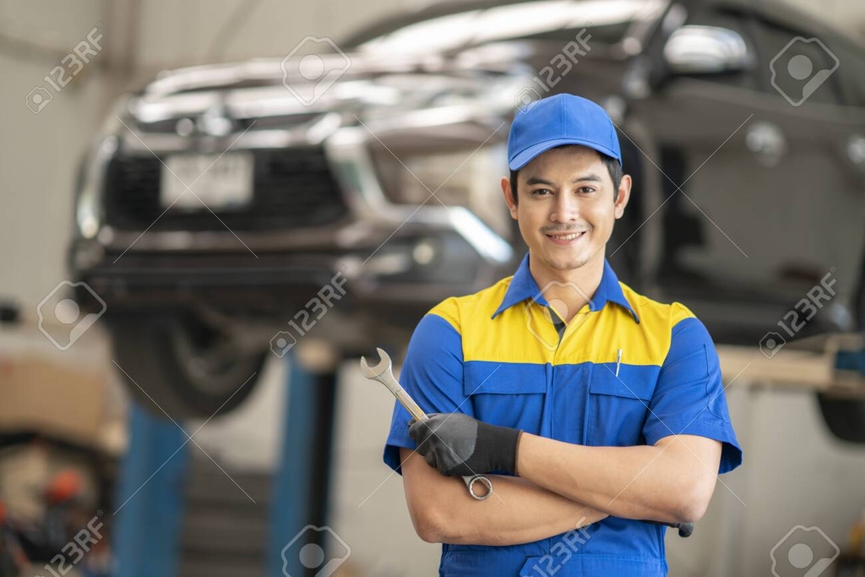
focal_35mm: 85
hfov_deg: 23.9
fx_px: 2043
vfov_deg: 16.1
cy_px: 288
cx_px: 432
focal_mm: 85
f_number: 1.4
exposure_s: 1/400
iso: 100
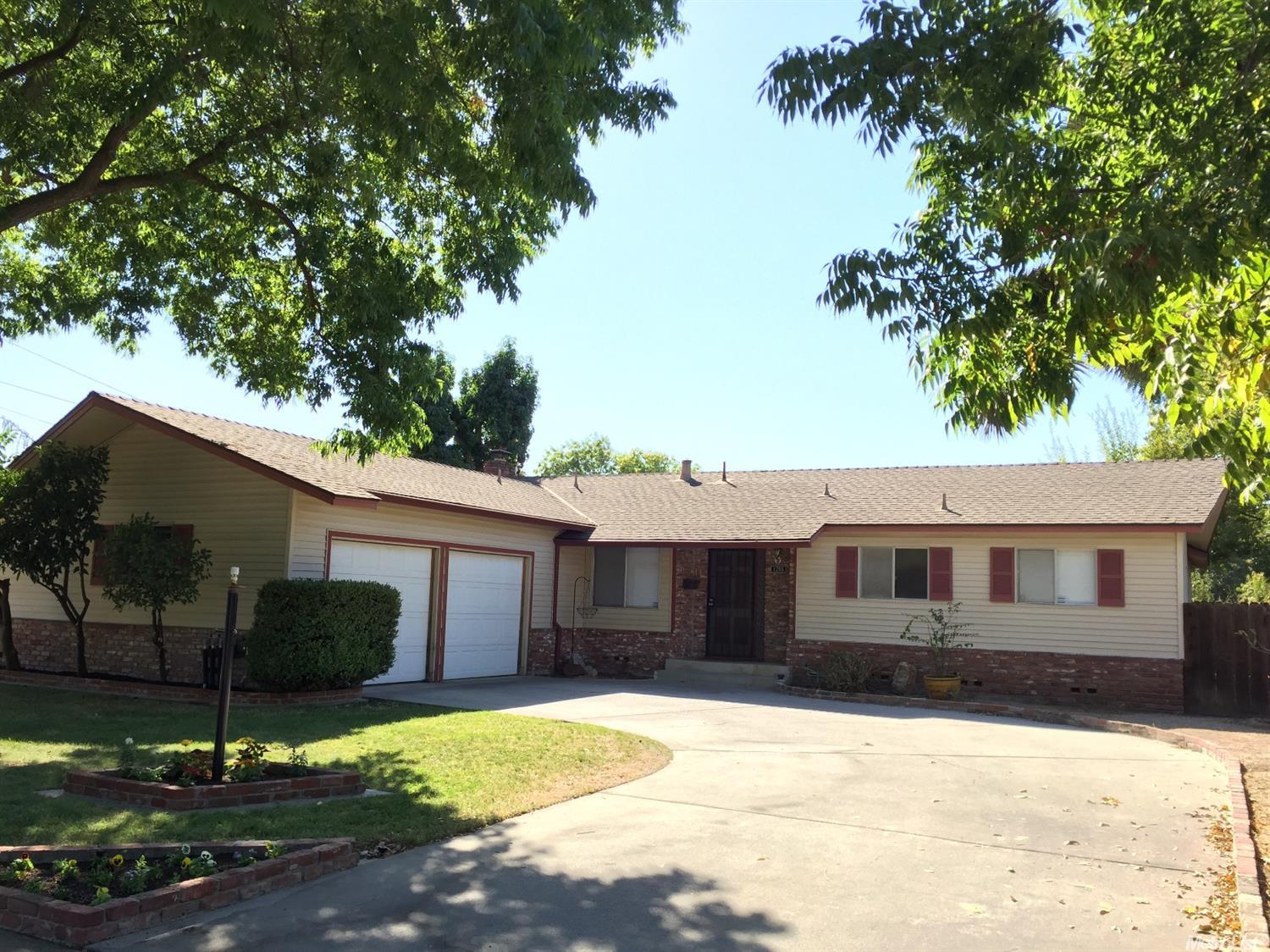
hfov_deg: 61.7
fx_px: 1064
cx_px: 635
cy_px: 476
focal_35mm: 29
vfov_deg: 48.2
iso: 32
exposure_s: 1/501
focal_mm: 4.15
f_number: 2.2
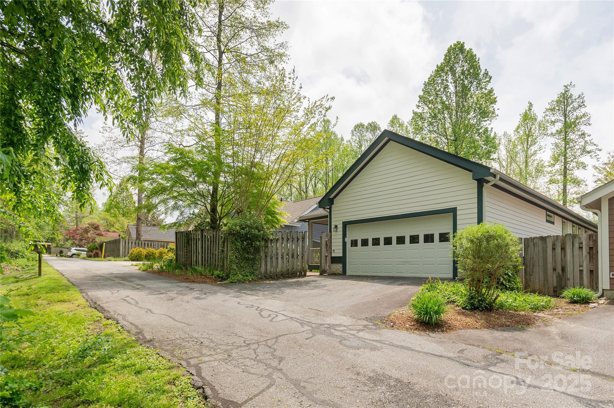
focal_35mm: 17
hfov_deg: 93.3
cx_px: 307
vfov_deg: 70.3
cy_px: 204
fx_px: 290
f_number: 7.1
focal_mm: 17
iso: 320
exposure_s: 1/1000
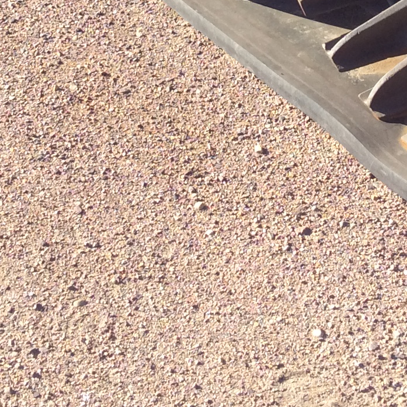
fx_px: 1397
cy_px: -154
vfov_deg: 15.6
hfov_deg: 16.6
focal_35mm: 105
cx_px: 243
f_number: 2.4
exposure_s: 1/443
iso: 32
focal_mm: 3.3
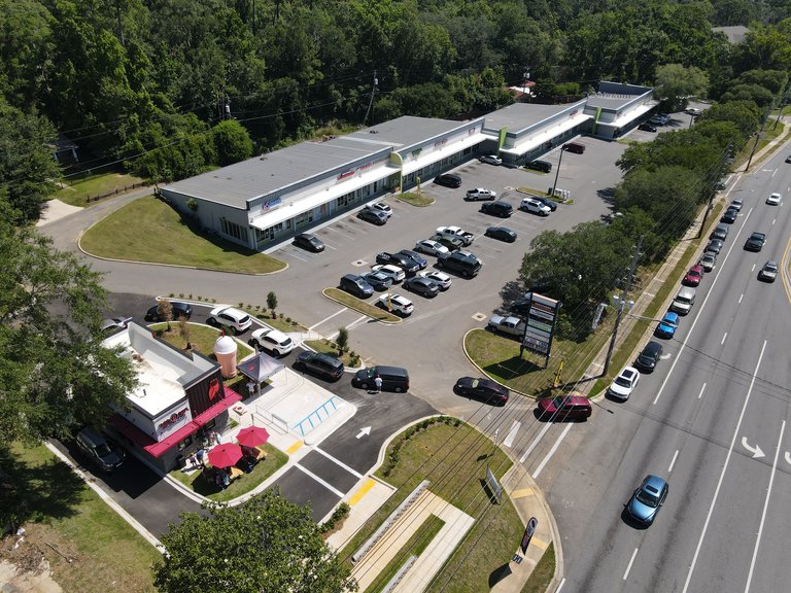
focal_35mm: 24
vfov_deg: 56.8
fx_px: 548
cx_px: 396
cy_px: 296
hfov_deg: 71.6
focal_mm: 4.5
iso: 100
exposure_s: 1/725
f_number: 2.8
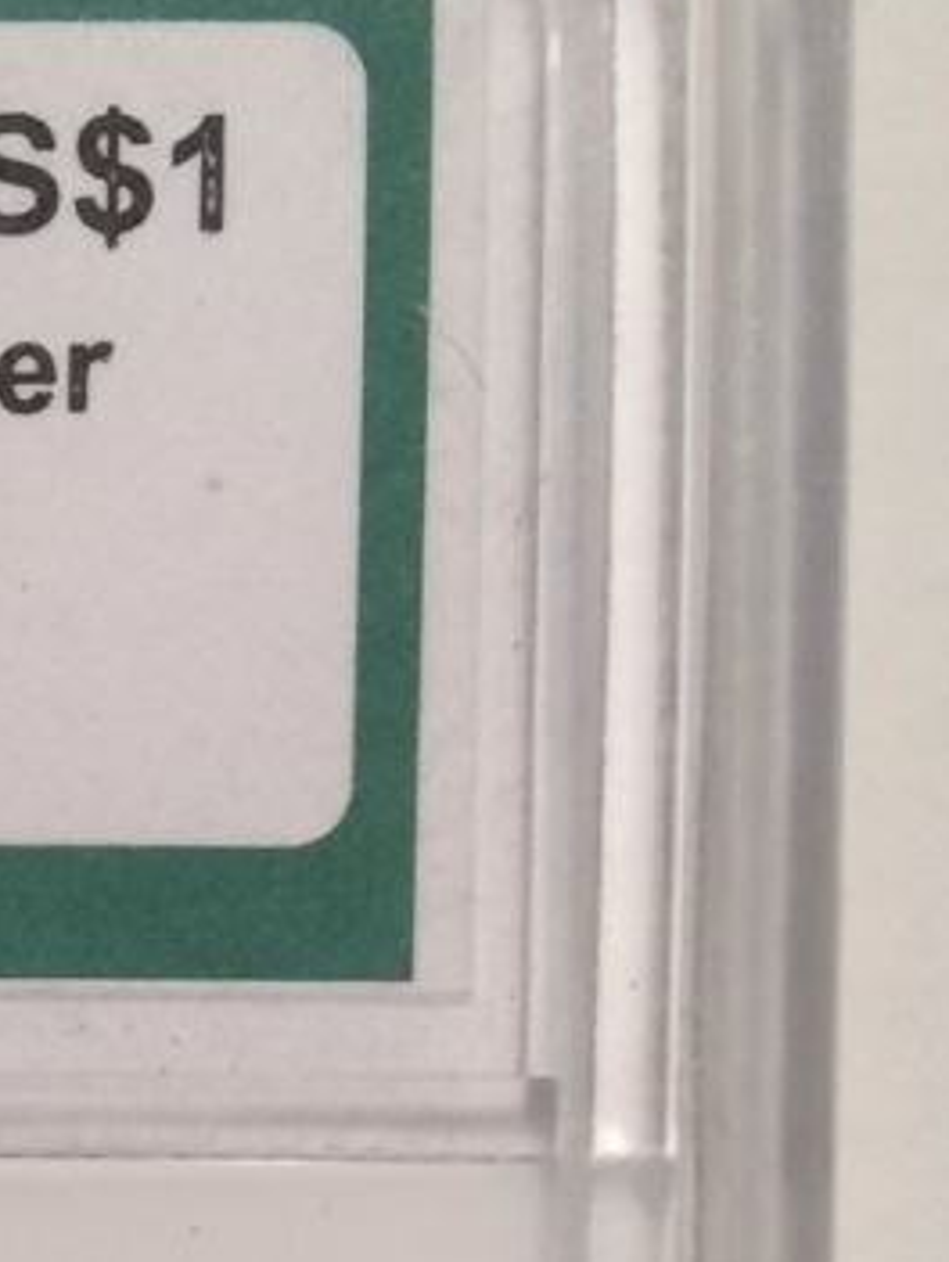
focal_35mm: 110
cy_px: 1724
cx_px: -568
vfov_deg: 16.7
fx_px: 4014
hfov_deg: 12.7
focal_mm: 4.15
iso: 40
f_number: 2.2
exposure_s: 1/40
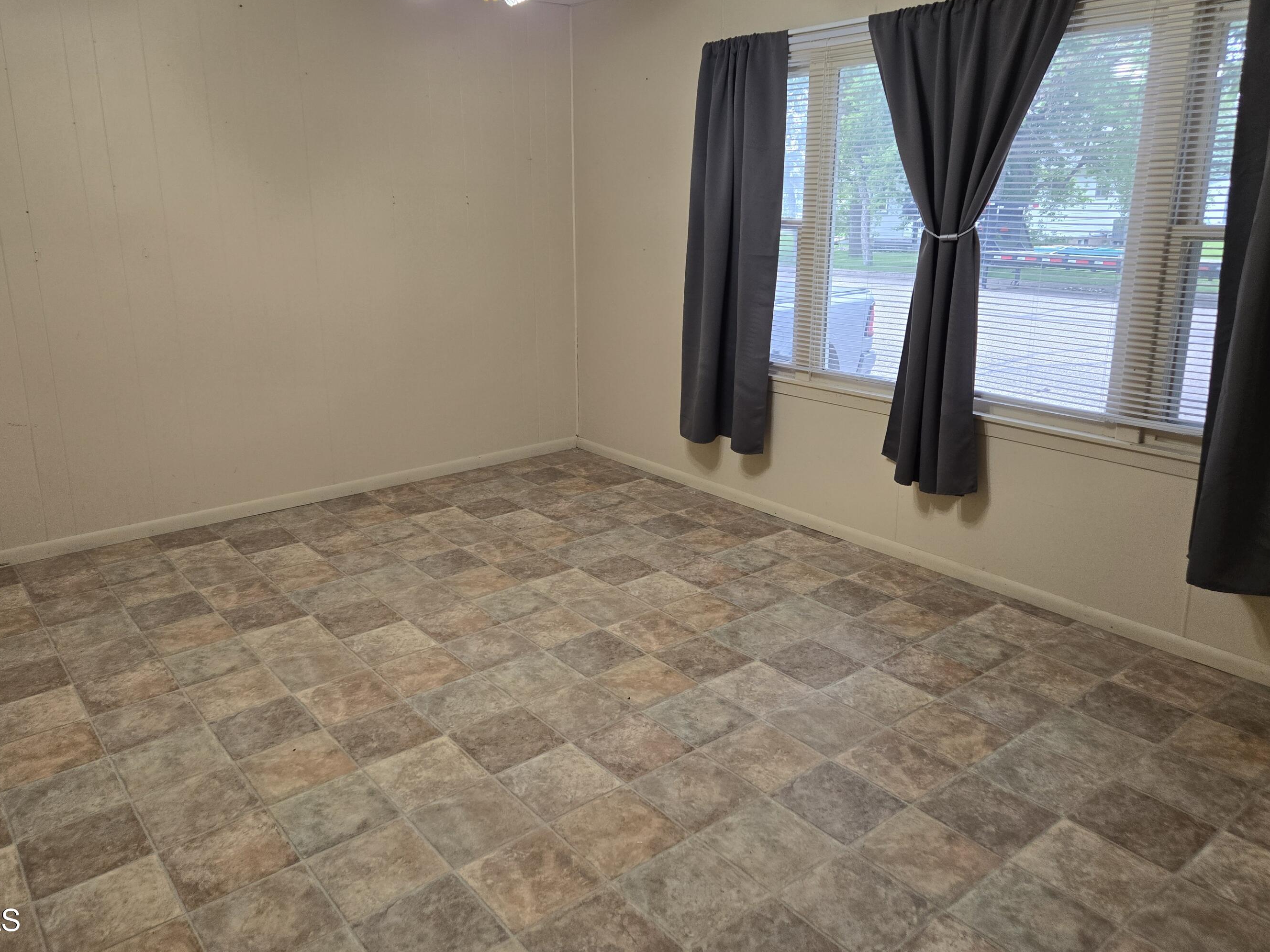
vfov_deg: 53.0
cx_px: 629
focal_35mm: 26
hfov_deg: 67.3
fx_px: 954
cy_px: 432
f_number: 1.8
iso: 125
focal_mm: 5.4
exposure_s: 1/120
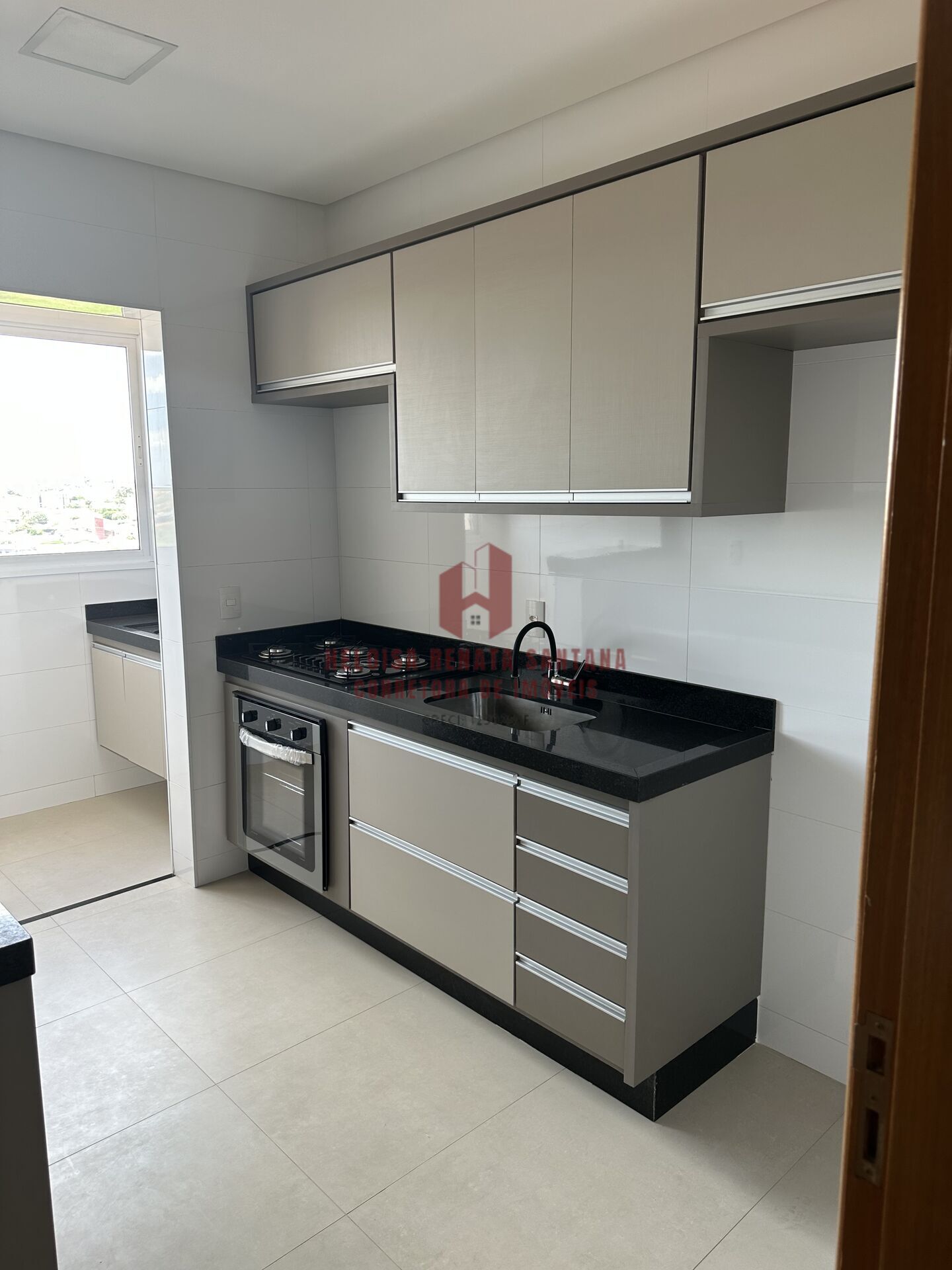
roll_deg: +0.3
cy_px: 635
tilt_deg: -9.4
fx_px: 880
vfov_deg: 71.6
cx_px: 476
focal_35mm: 24
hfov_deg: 56.8
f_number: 1.78
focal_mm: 6.86
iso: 64
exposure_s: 1/121
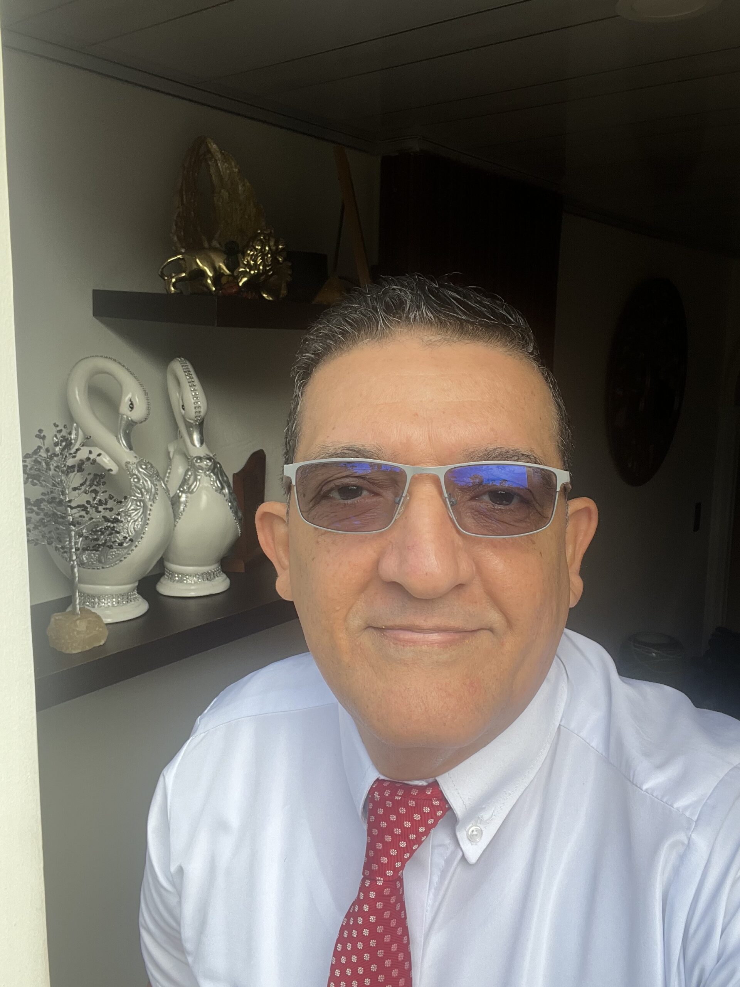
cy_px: 494
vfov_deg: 60.0
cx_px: 370
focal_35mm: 30
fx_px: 855
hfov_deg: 46.8
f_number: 2.2
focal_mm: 2.71
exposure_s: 1/209
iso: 25
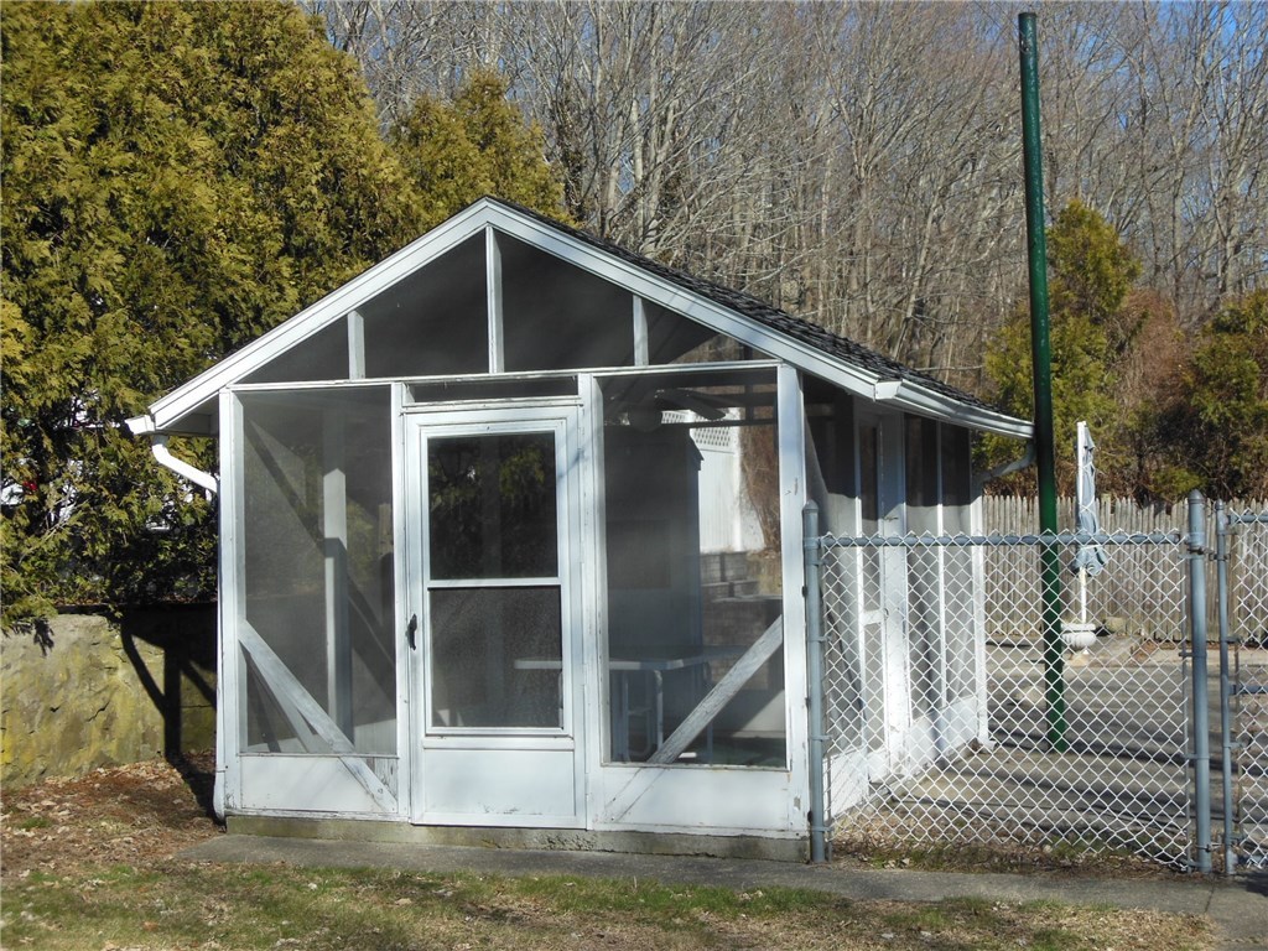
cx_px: 634
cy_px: 476
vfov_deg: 29.1
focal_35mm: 50
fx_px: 1832
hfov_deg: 38.2
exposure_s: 1/1000
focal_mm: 8.9
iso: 125
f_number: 4
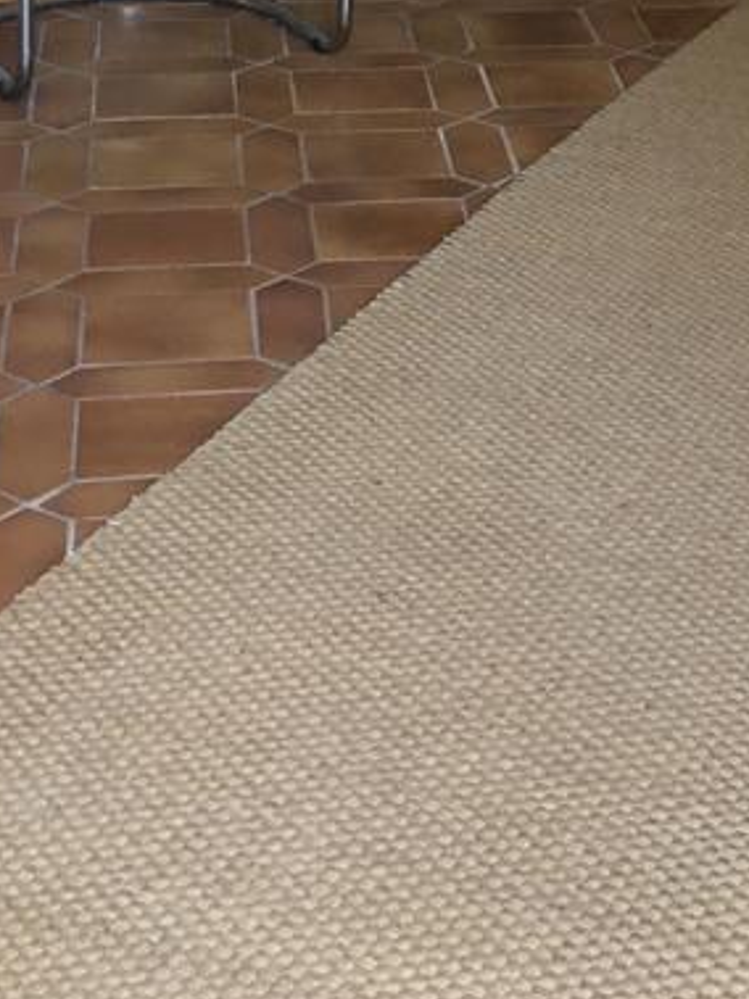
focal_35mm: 98
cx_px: 609
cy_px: -569
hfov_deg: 15.0
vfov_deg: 17.6
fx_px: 2829
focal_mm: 4.15
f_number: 2.2
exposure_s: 1/33
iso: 100
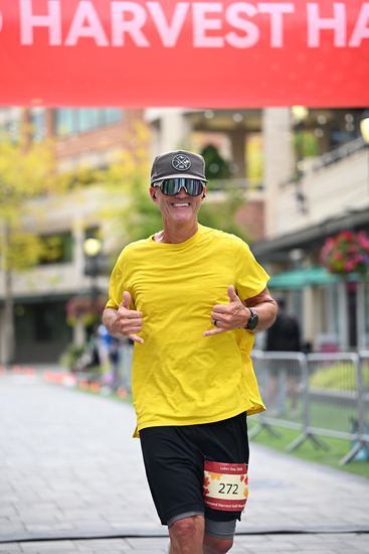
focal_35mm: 103
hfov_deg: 13.3
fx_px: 1583
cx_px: 184
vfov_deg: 19.8
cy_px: 277
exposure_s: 1/2000
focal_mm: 103
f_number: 2.8
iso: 640
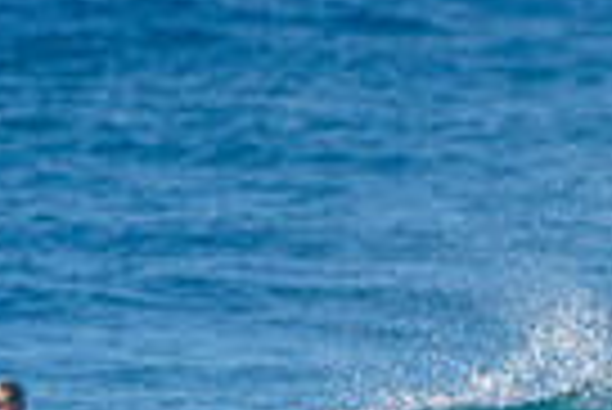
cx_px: 513
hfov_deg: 1.0
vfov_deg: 0.6
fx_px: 36231
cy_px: 692
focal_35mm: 2129
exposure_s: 1/2000
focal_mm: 500
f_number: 5.6
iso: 400
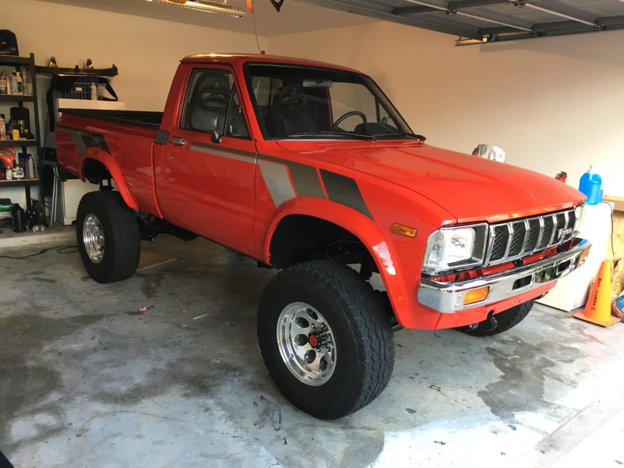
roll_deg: -2.1
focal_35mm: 29
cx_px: 312
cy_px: 234
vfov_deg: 48.2
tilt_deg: -12.8
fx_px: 523
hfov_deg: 61.7
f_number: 2.2
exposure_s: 1/30
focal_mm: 4.15
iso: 80
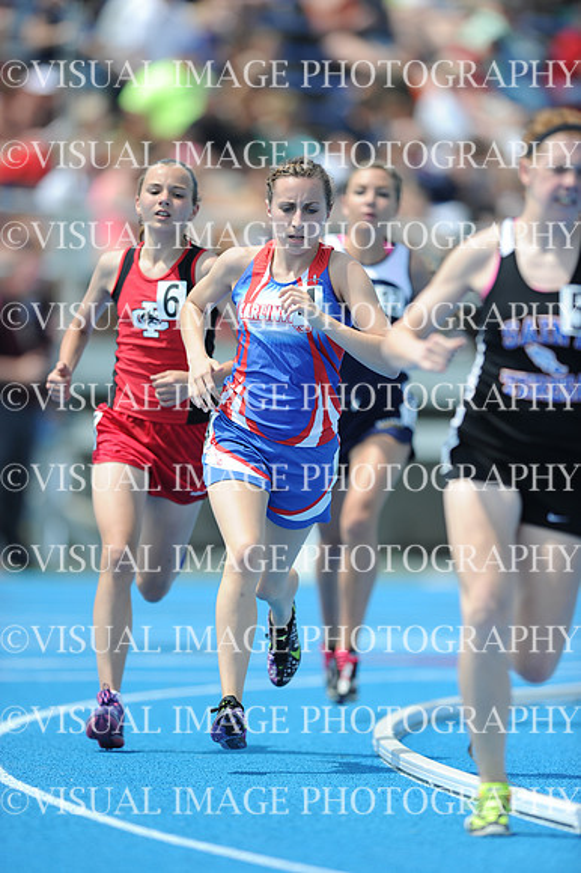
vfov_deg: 5.2
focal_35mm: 400
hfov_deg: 3.4
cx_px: 290
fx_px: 9694
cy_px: 436
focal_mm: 400
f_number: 3.5
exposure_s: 1/2500
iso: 200
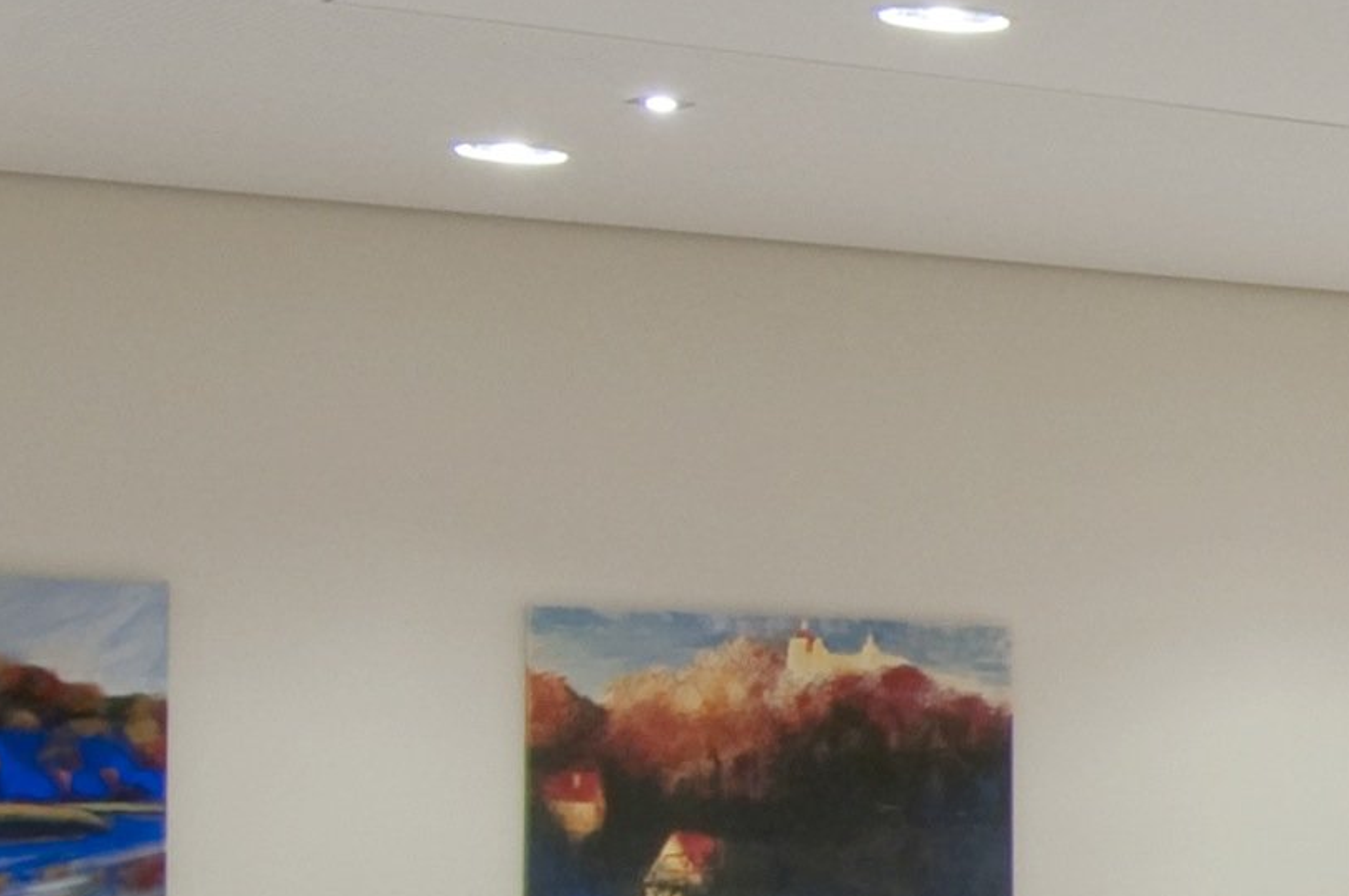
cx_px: 2754
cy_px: 1160
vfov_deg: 11.2
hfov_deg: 14.2
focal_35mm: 119
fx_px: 4440
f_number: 11
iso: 200
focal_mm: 15
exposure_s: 1/2
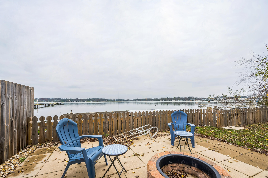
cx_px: 134
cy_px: 89
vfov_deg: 81.2
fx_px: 104
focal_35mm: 14
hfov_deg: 104.3
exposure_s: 1/60
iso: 200
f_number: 8
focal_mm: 14
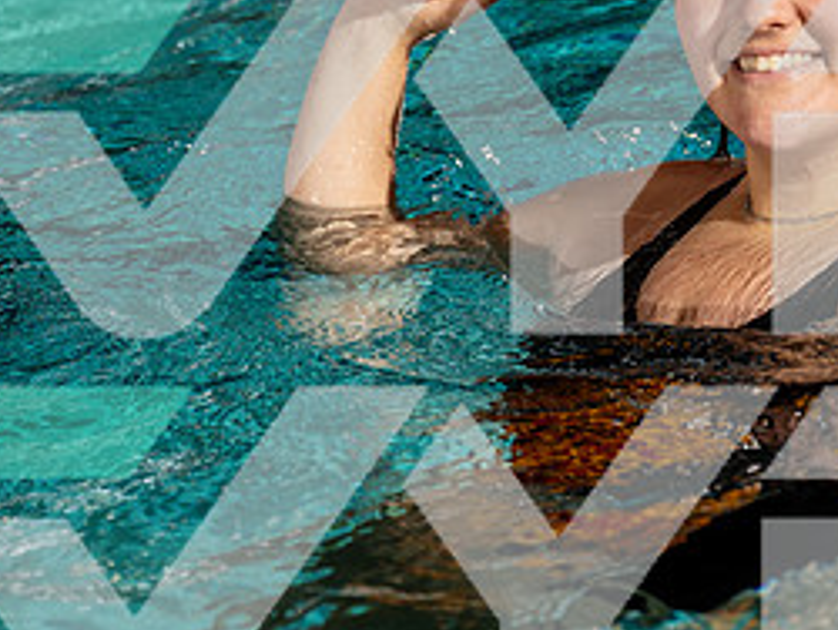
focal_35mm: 156
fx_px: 3780
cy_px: 159
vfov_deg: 9.5
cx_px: 707
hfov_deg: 12.6
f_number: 4
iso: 100
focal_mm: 70
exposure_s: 1/250
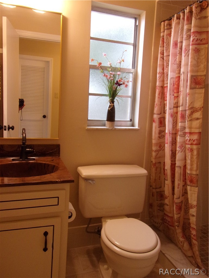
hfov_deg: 56.8
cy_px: 139
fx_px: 193
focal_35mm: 24
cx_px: 104
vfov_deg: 71.6
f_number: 3.3
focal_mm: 4.3
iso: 200
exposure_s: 1/29
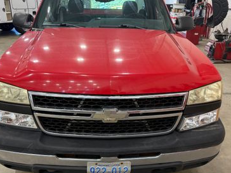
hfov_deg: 55.3
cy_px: 98
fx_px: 220
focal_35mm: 33
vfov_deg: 42.9
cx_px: 111
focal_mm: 6.76
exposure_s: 1/121
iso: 160
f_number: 1.78
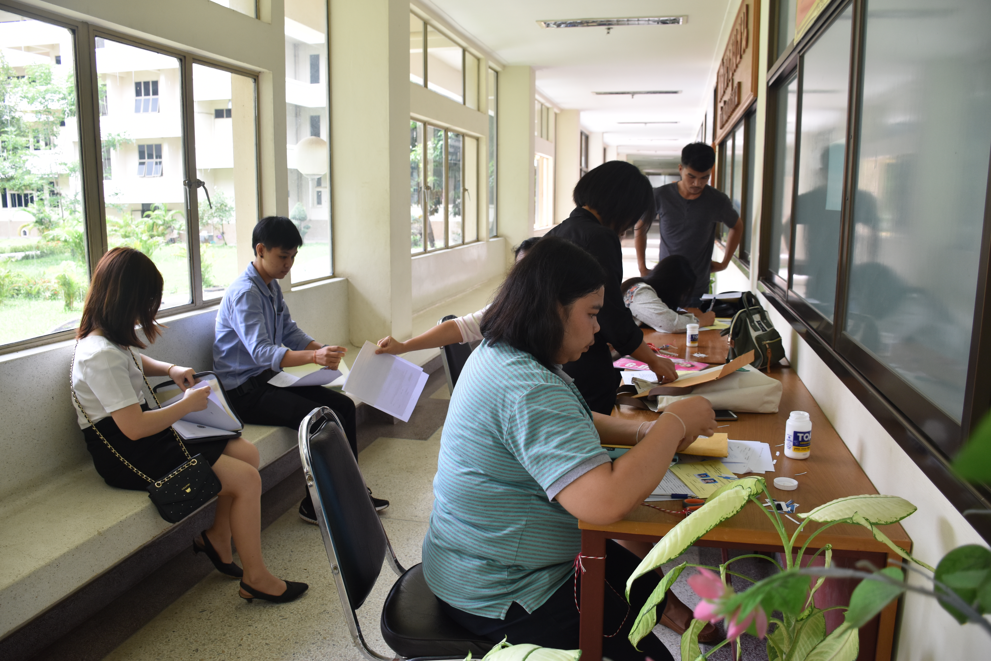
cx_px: 496
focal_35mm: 27
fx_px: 743
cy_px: 330
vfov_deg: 47.9
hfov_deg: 67.4
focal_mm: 18
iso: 400
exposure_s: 1/80
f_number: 4.5
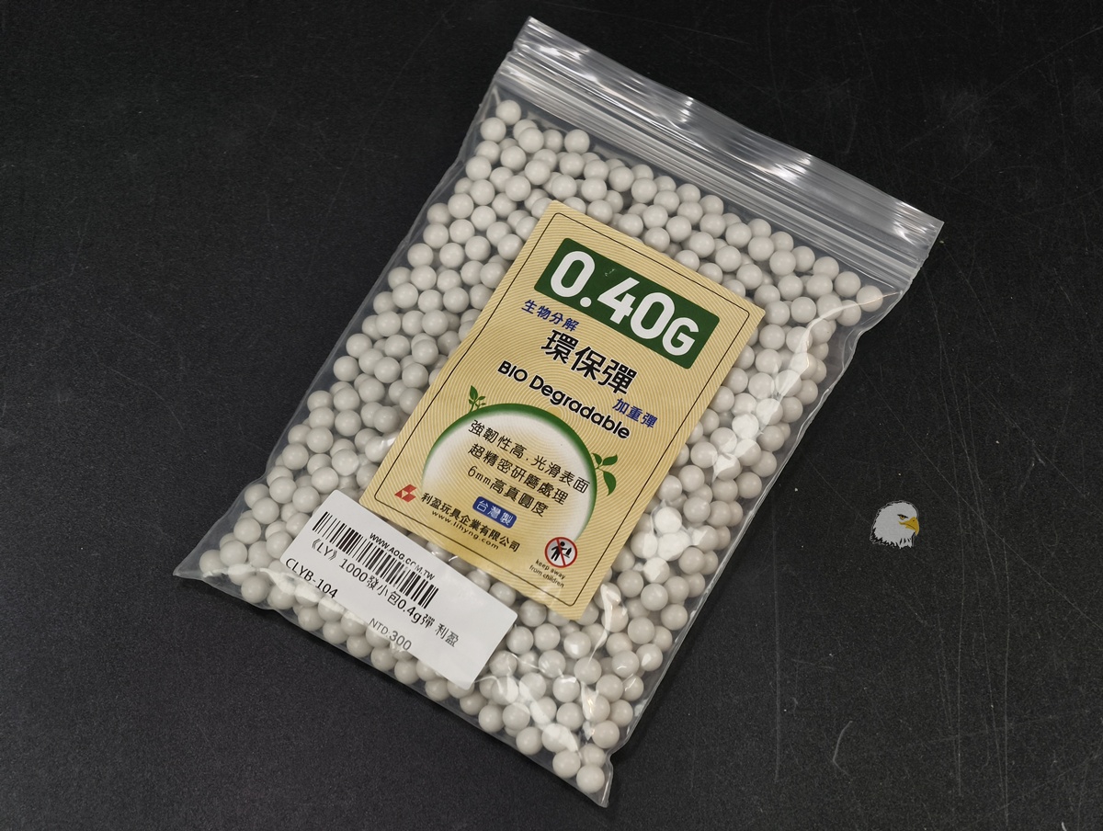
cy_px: 416
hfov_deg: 23.0
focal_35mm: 85
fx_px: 2713
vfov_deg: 17.4
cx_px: 552
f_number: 2.67
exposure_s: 1/40
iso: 505
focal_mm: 22.48
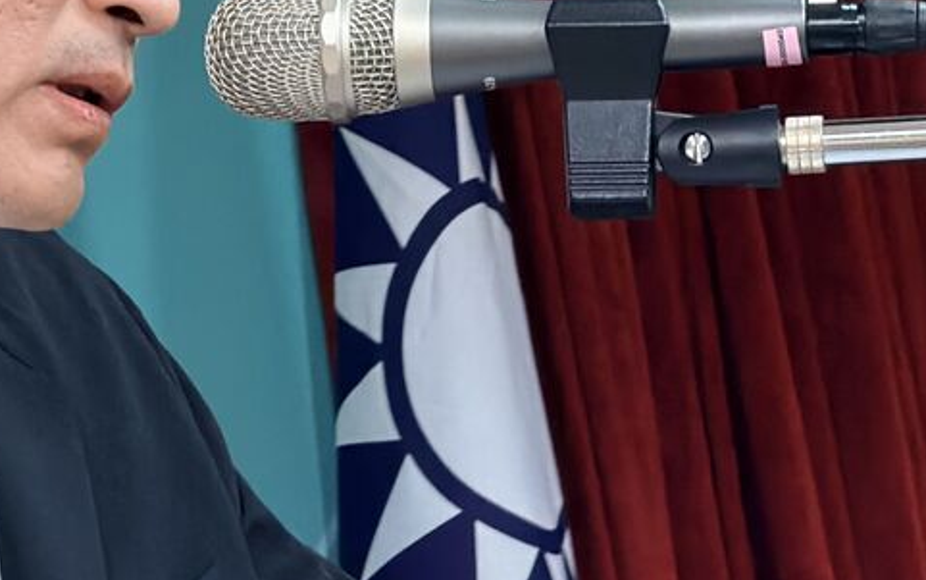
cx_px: 94
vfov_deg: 4.7
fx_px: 7119
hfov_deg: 7.4
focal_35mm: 282
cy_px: 227
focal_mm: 16.89
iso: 400
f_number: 2.8
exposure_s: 1/120
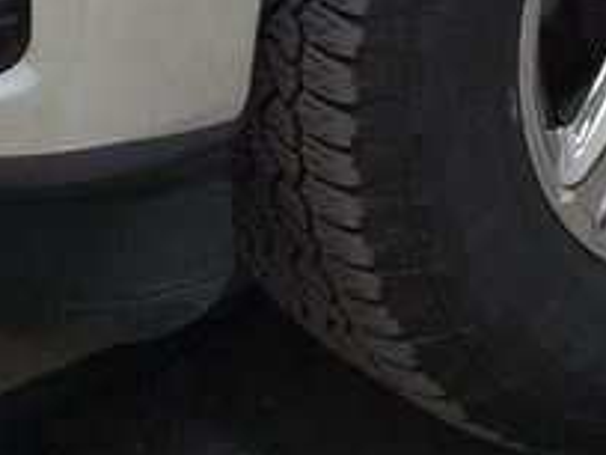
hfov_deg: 10.6
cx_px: 897
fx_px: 3151
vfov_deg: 7.8
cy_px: -556
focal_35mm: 180
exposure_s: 1/100
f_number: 1.4
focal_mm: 6.5
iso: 302
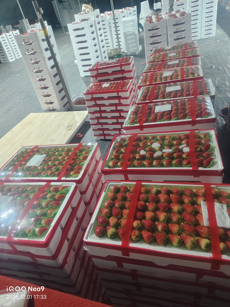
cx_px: 115
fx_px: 204
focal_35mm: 23
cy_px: 154
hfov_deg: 58.9
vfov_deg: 73.9
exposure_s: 1/33.3
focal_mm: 5.56
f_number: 1.88
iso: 1924
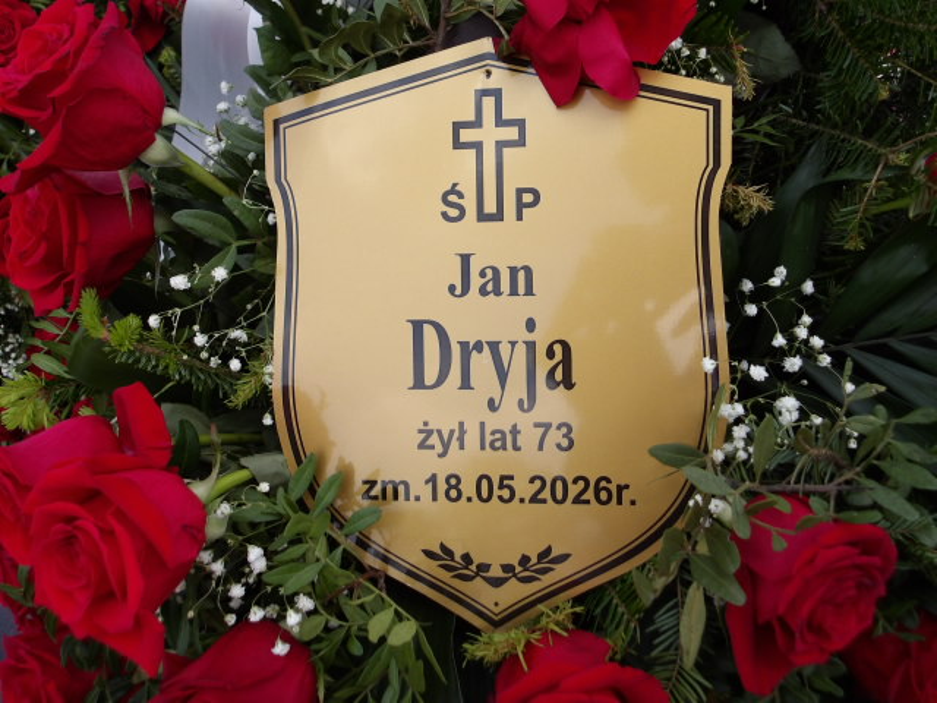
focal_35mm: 34
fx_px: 920
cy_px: 352
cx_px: 468
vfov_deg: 41.8
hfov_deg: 54.0
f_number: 3.3
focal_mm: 6.1
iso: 100
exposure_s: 1/602
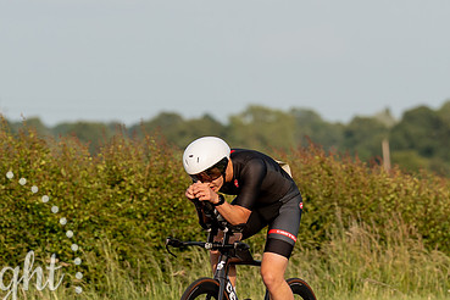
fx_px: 7862
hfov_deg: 3.3
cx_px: 233
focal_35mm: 629
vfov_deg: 2.2
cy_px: 299
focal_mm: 164
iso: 100
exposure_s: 1/640
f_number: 4
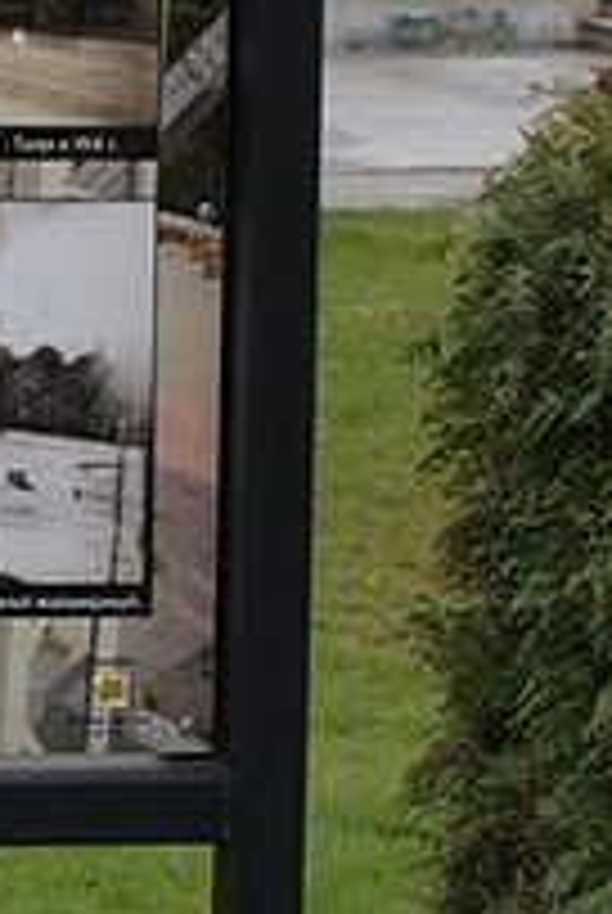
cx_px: -360
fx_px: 4727
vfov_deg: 11.0
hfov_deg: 7.3
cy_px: 464
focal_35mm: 186
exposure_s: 1/125
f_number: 8
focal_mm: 28
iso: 100
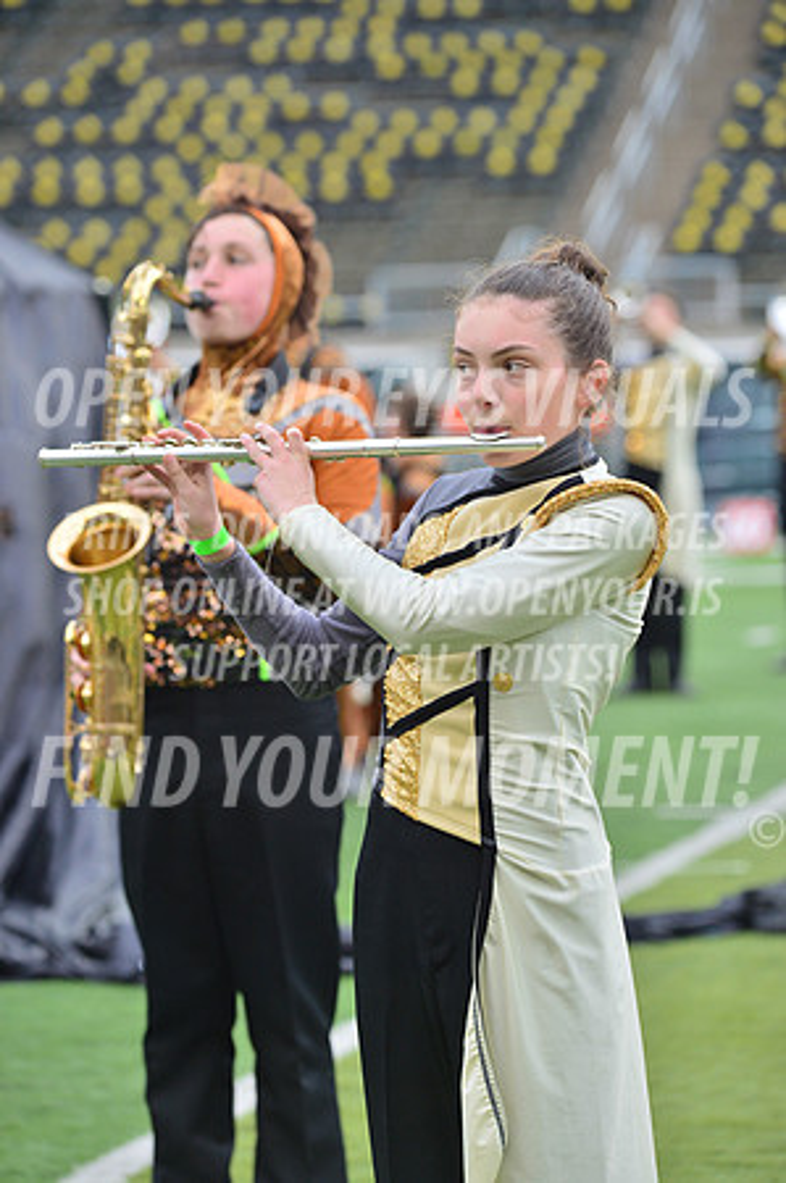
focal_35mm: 195
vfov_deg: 10.6
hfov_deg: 7.0
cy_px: 592
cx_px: 393
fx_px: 6401
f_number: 5.6
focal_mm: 195
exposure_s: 1/320
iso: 400
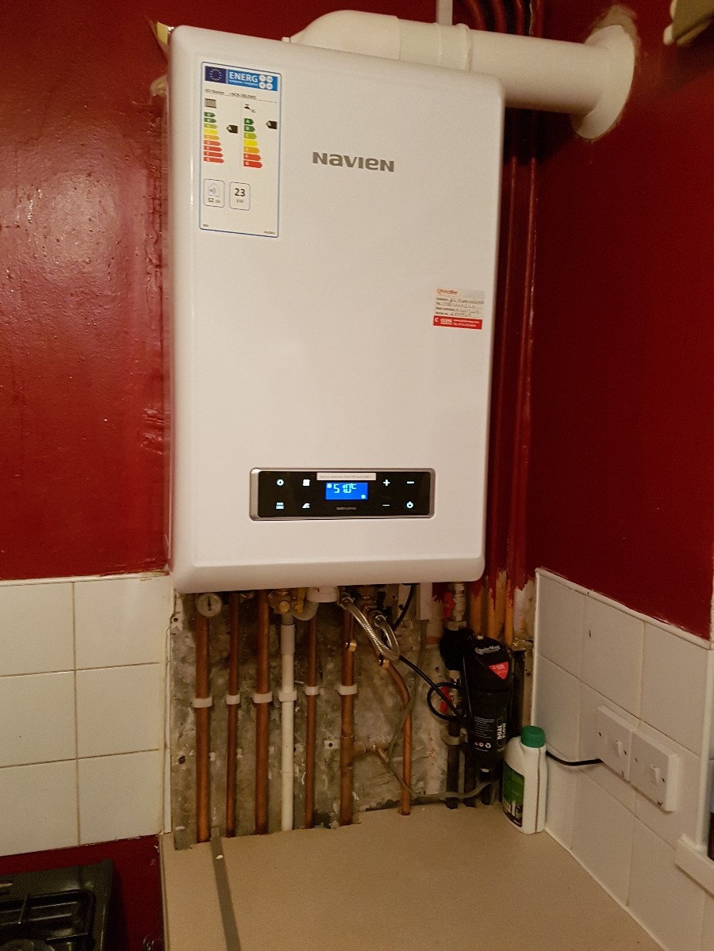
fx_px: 715
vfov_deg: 67.3
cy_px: 476
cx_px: 357
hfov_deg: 53.1
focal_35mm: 26
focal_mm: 4.2
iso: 320
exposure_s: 1/10
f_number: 1.7
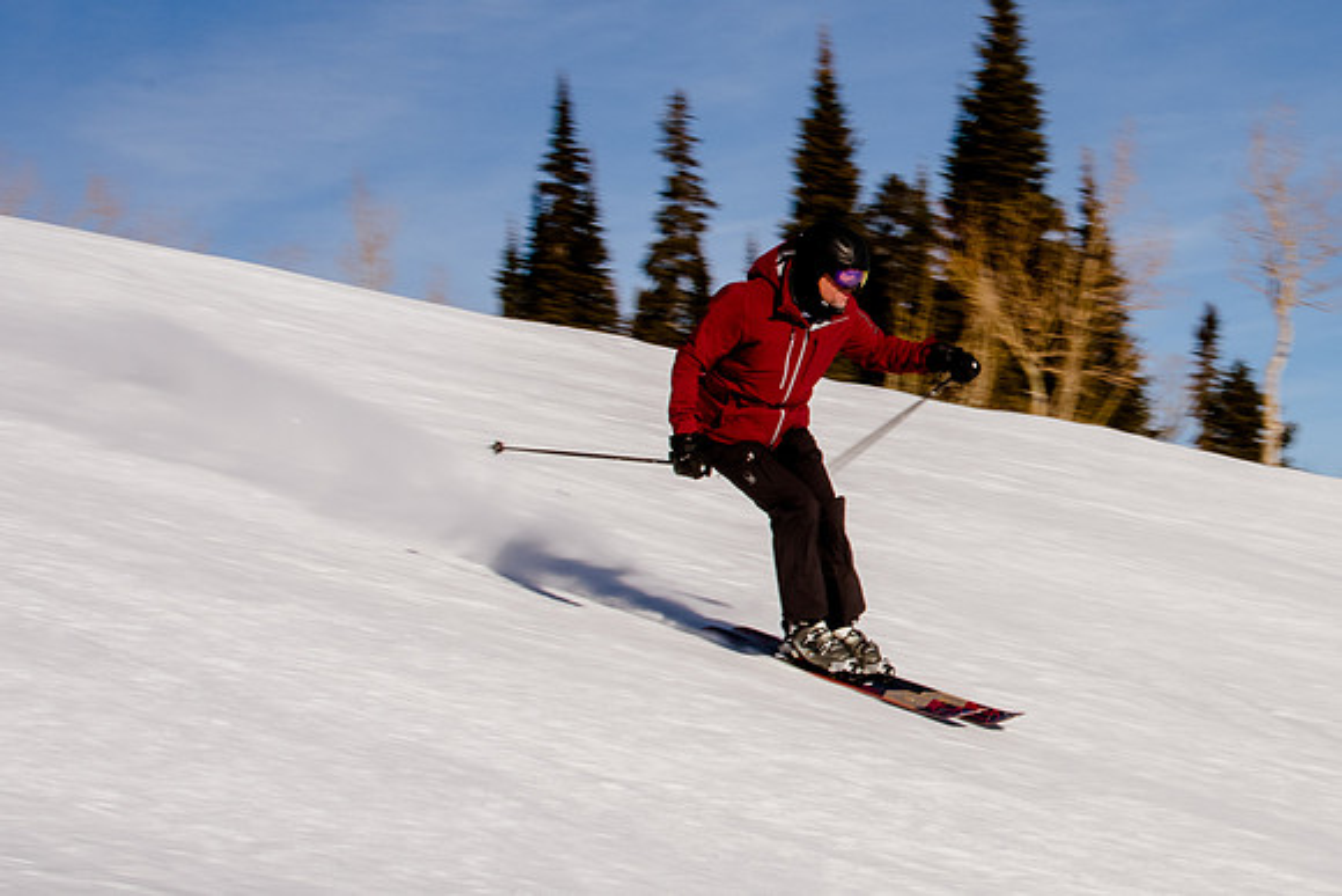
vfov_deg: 15.3
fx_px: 3343
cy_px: 387
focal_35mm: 90
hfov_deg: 22.3
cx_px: 1109
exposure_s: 1/200
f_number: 18
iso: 160
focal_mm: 32
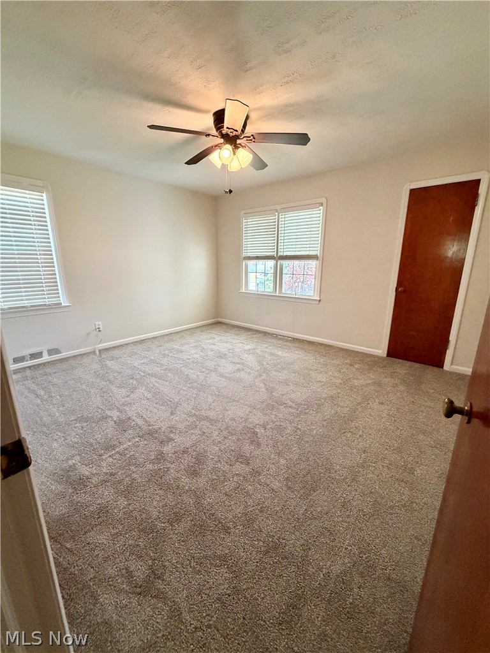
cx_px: 245
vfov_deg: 102.1
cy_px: 326
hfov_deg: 85.7
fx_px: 264
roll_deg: -1.8
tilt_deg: -14.0
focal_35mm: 14
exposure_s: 1/60
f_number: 2.2
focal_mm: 2.22
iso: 400
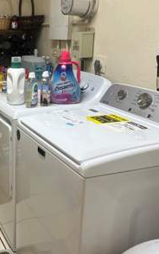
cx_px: 10
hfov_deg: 27.4
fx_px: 312
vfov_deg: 44.3
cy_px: 124
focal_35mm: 45
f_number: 1.6
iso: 125
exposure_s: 1/120
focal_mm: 5.1
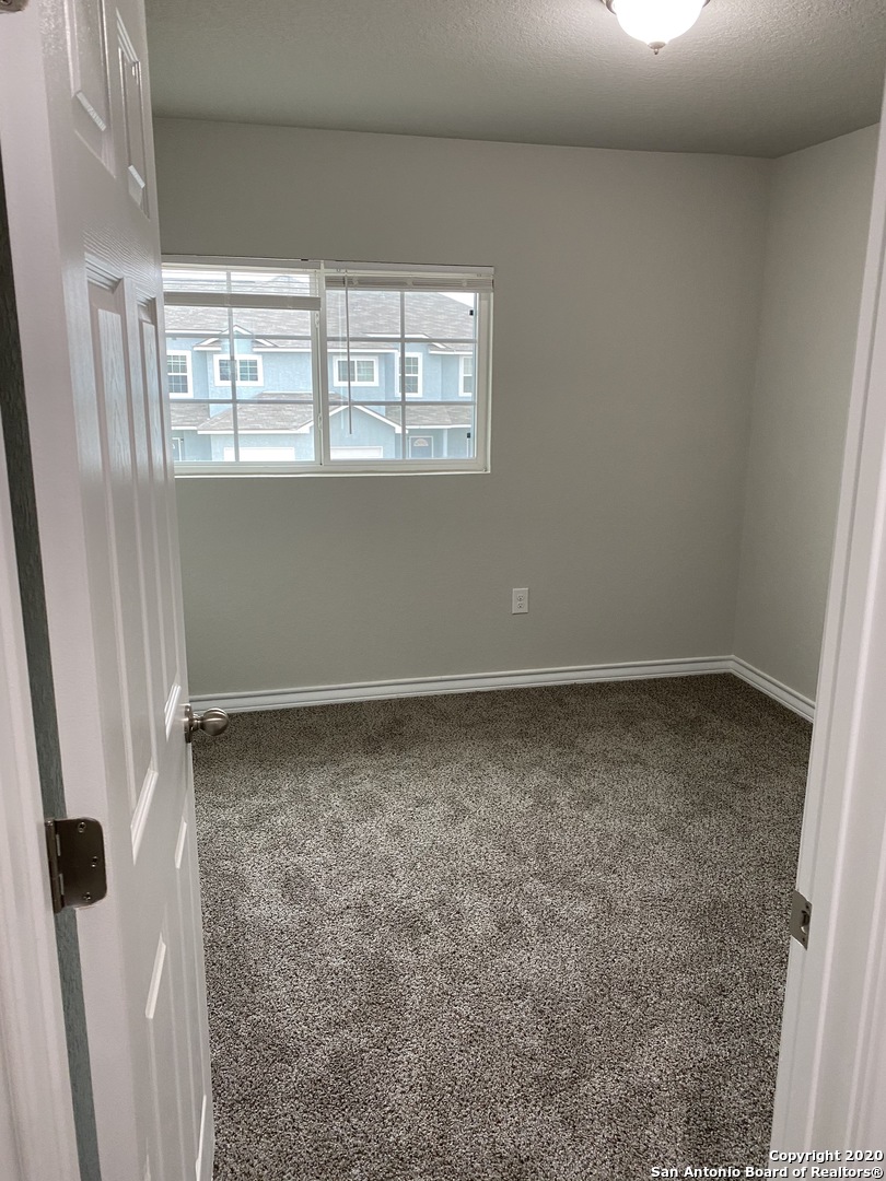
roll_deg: -0.8
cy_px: 590
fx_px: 887
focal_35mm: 26
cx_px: 443
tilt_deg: -12.4
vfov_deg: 67.3
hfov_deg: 53.1
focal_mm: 4.25
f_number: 1.8
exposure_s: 1/60
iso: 100
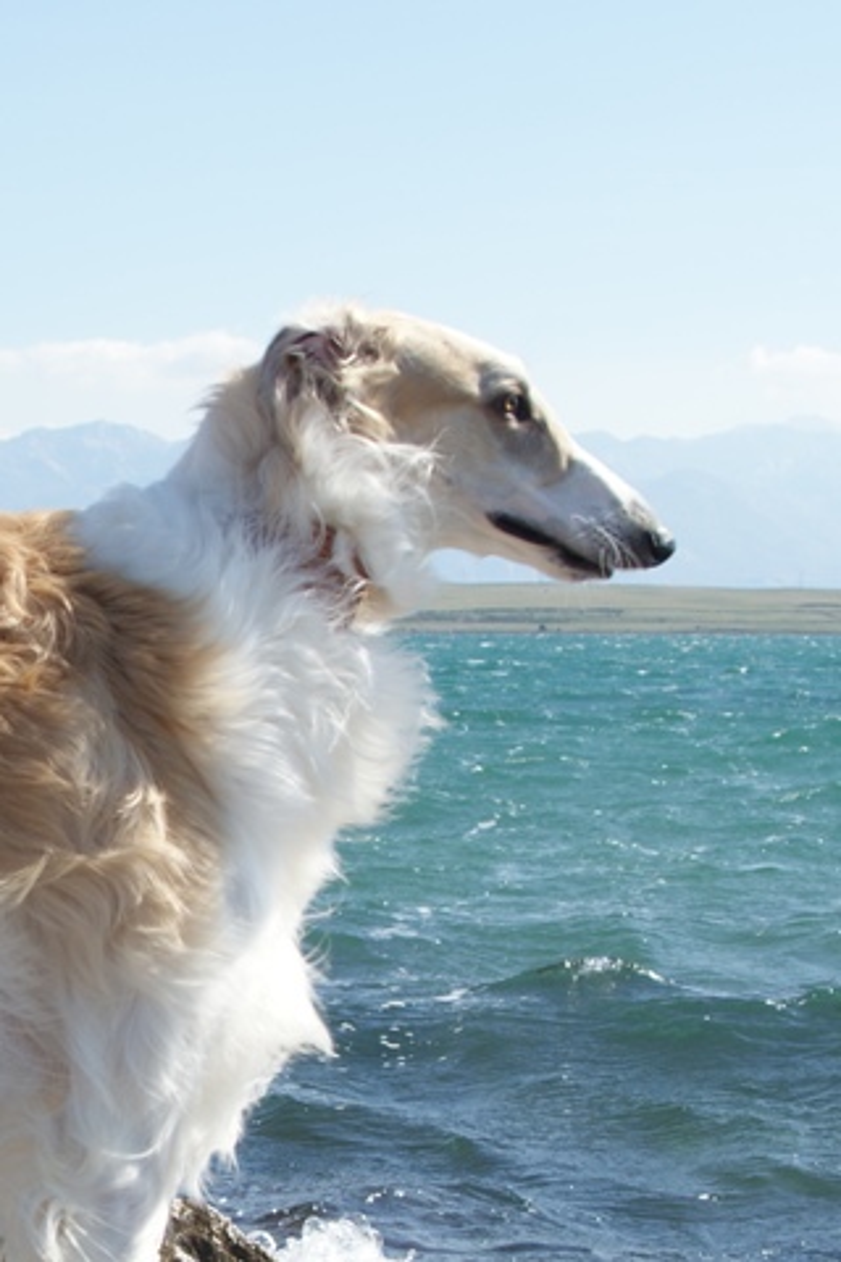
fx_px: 1261
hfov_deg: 36.9
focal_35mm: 36
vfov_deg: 53.1
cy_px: 631
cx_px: 420
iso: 100
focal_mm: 24
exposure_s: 1/320
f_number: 7.1
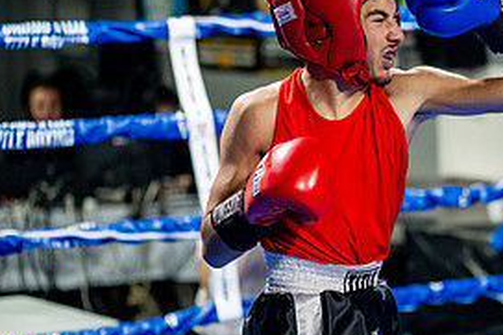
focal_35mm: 160
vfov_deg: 8.6
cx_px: 520
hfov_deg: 12.7
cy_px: 216
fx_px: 2234
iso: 4000
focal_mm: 75
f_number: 2
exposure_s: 1/800
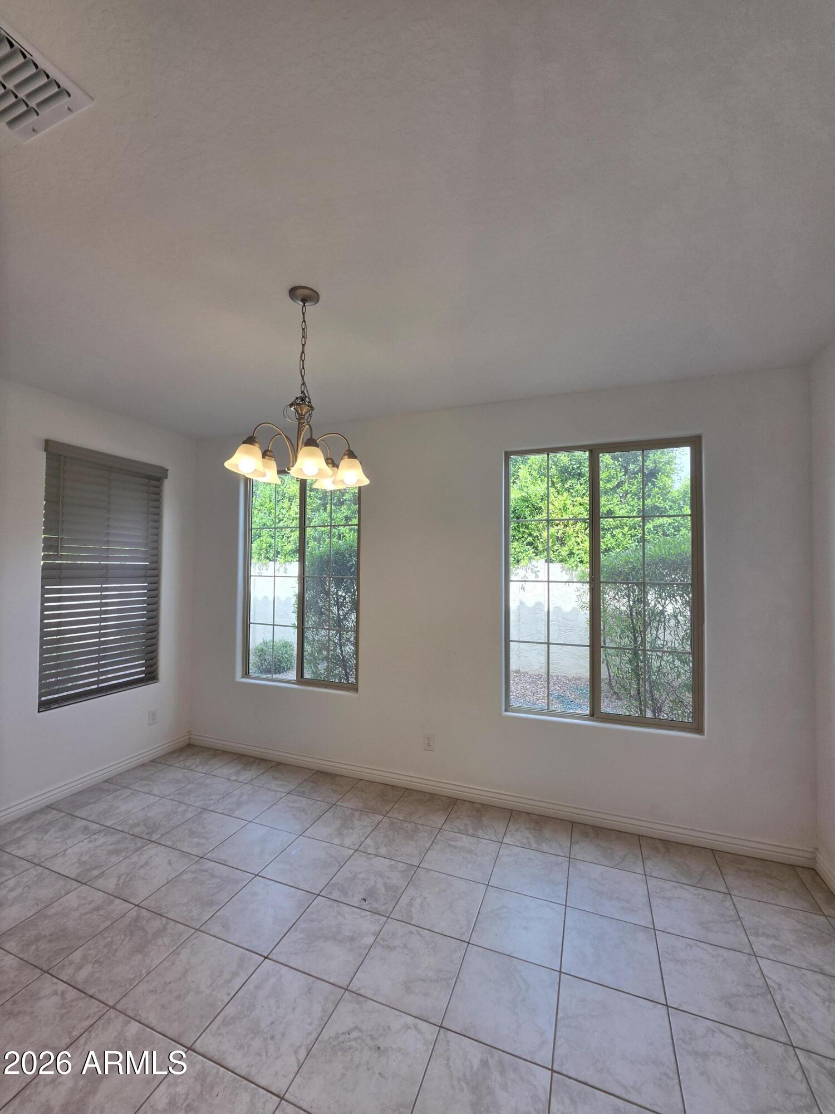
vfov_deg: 106.2
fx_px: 418
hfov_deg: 89.9
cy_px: 557
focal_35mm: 13
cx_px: 418
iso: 32
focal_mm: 2.2
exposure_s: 1/120
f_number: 1.9
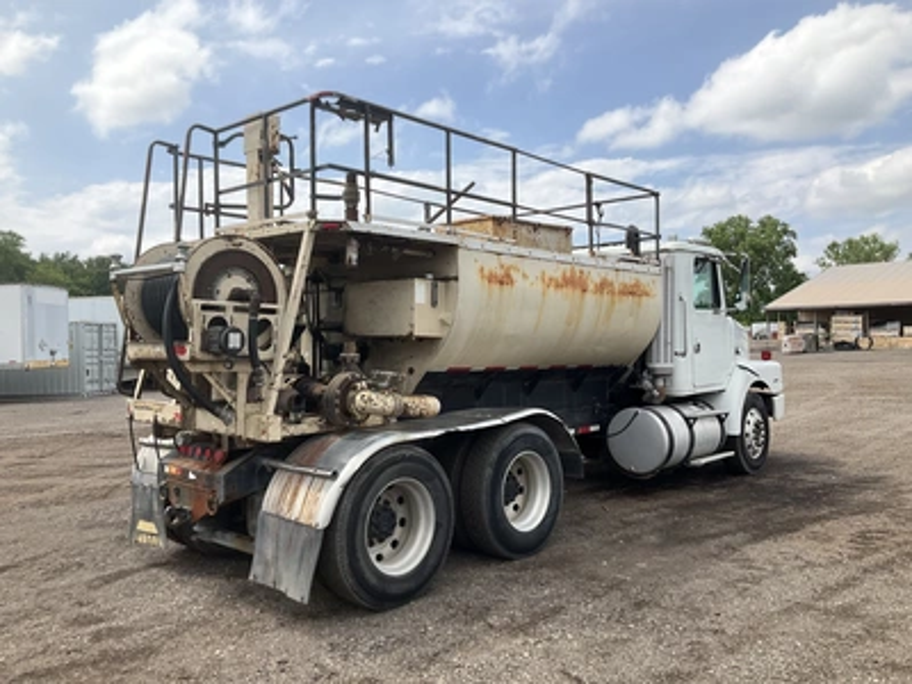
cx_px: 456
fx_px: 764
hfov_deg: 61.7
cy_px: 342
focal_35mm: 29
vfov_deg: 48.2
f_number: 1.8
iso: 25
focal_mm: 3
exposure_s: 1/2058
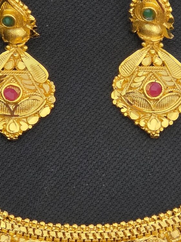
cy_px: 98
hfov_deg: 6.3
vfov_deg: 8.4
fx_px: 1638
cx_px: 83
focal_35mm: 235
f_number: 2.4
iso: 320
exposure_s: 1/33.3
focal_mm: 7
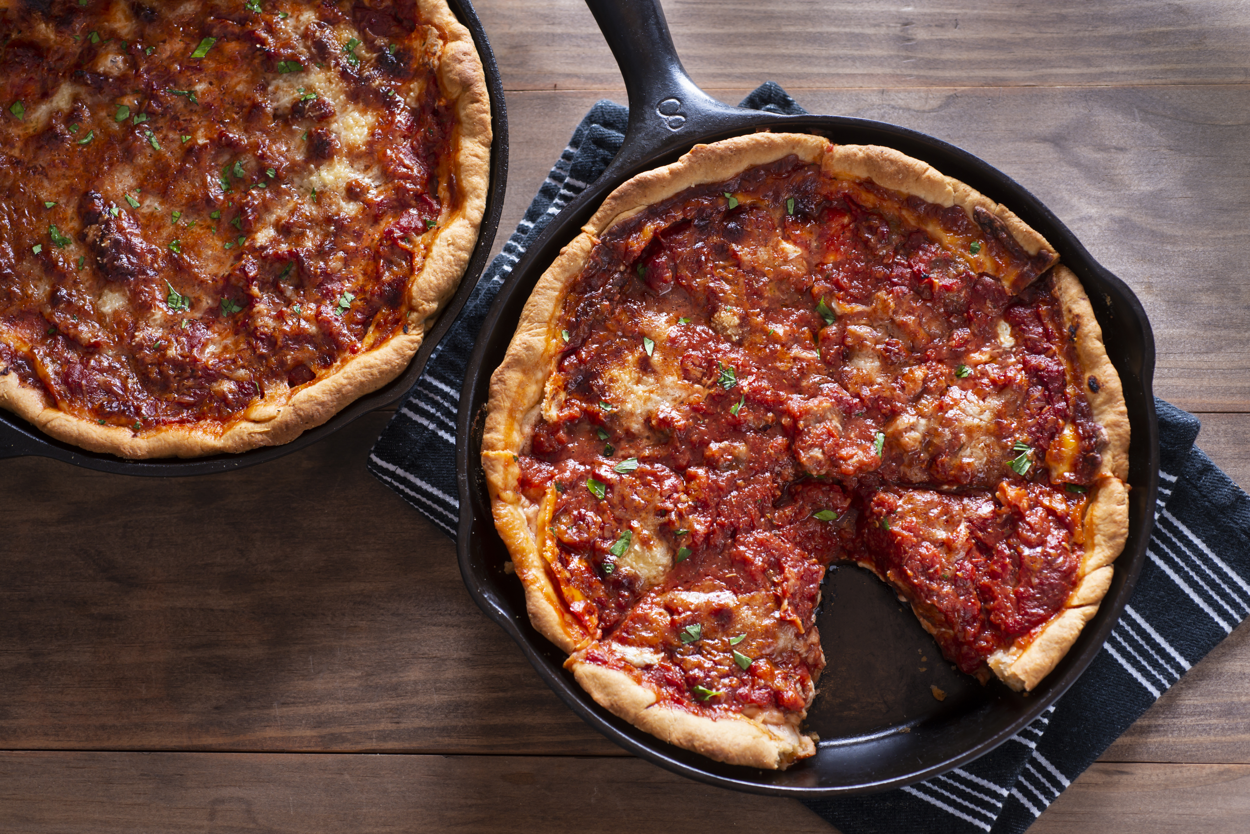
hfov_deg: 33.4
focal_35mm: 60
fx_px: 2084
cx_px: 625
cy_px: 417
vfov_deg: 22.6
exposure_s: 1/160
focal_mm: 60
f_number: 7.1
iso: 320
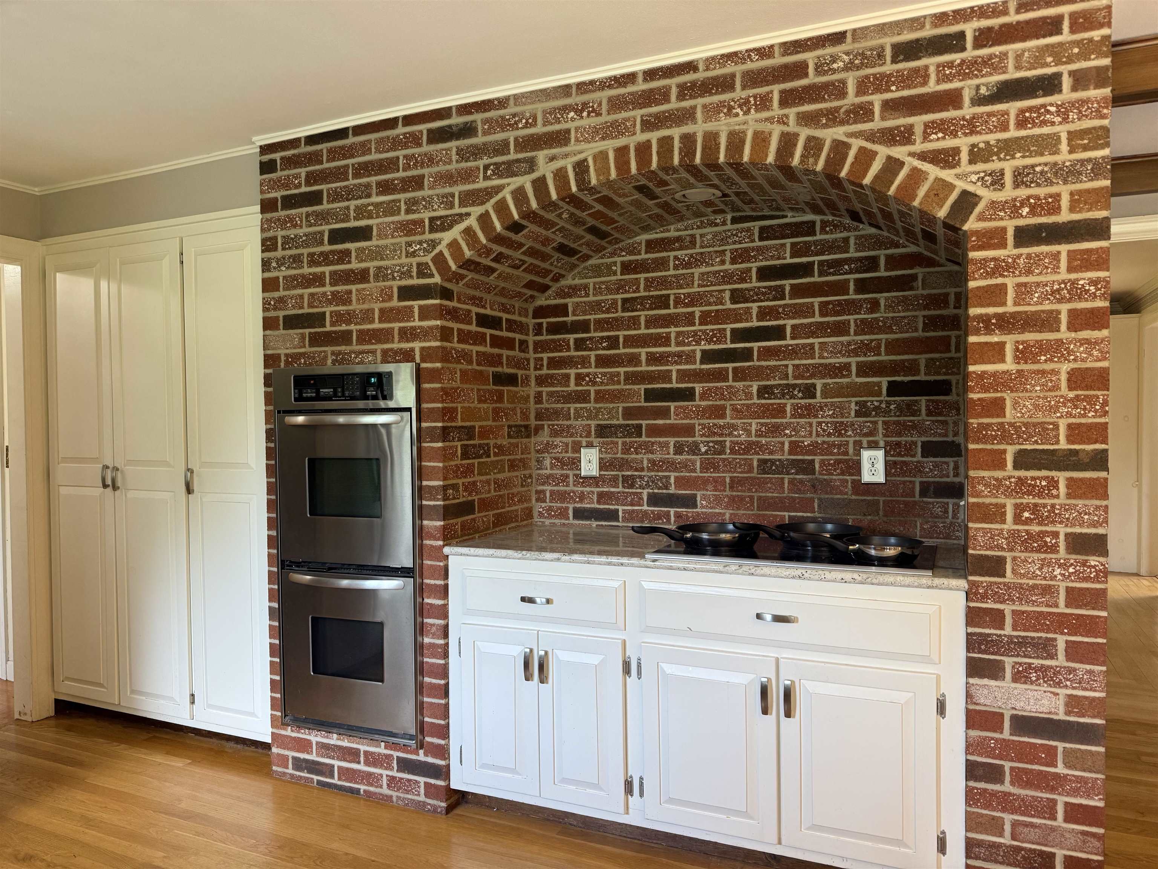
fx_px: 803
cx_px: 579
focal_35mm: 24
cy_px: 434
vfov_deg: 56.8
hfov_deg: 71.6
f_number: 1.78
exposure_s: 1/60
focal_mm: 6.76
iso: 160
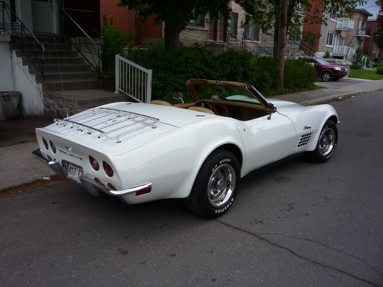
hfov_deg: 60.0
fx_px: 332
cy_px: 144
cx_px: 192
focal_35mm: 30
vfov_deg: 46.8
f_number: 4
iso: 100
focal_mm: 5.2
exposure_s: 1/160
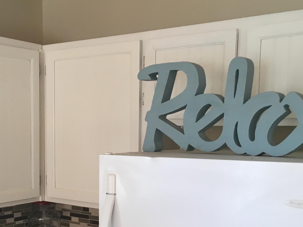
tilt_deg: -5.2
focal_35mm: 53
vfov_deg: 27.1
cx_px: 105
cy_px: 176
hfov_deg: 35.9
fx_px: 464
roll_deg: -0.6
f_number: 2.2
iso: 64
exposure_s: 1/30
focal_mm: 4.15
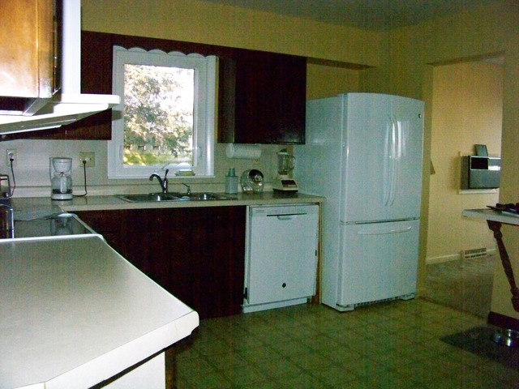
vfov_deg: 42.9
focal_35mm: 33
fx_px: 495
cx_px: 260
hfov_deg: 55.4
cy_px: 194
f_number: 2.8
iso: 1600
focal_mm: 5.85
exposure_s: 1/500
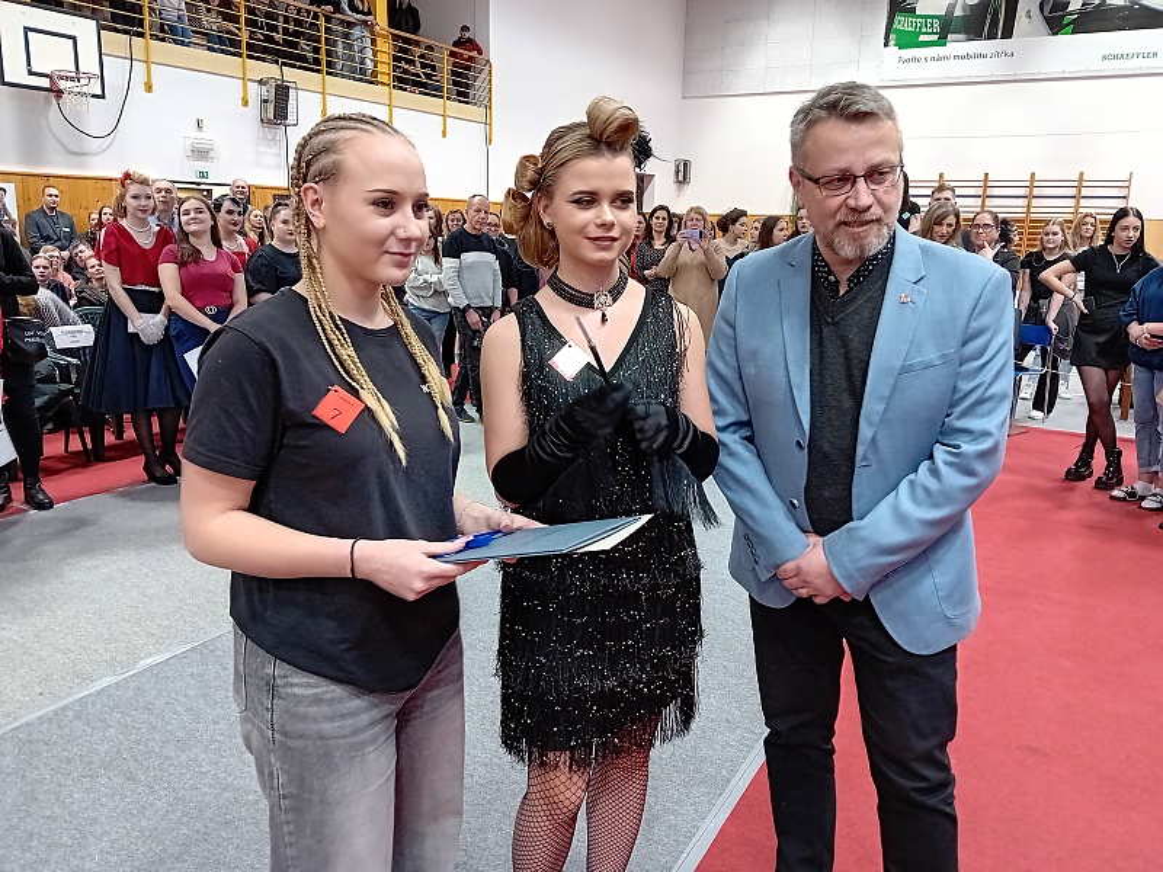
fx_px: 874
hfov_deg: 67.3
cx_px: 582
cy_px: 436
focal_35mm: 26
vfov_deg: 53.1
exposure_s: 1/25
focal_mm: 3.98
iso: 500
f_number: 1.8
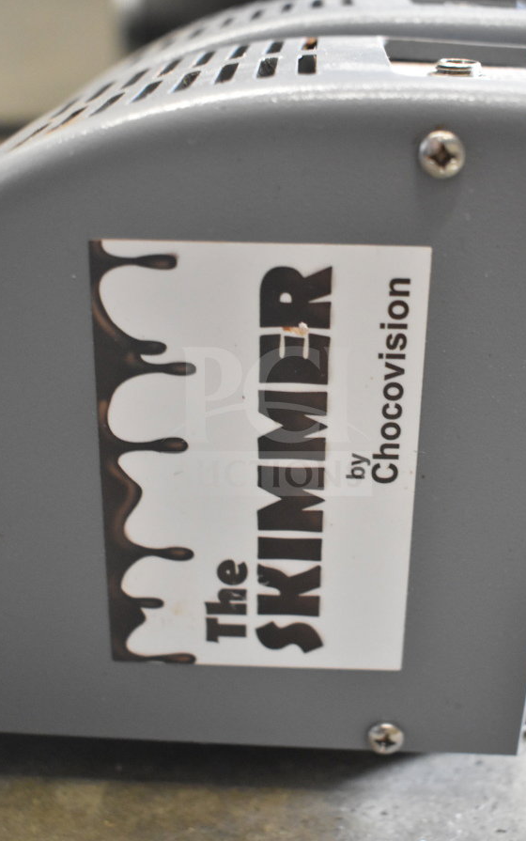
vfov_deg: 40.3
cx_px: 266
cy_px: 421
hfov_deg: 25.9
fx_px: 1146
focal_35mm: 50
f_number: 4.5
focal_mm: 32
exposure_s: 1/50
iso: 4500
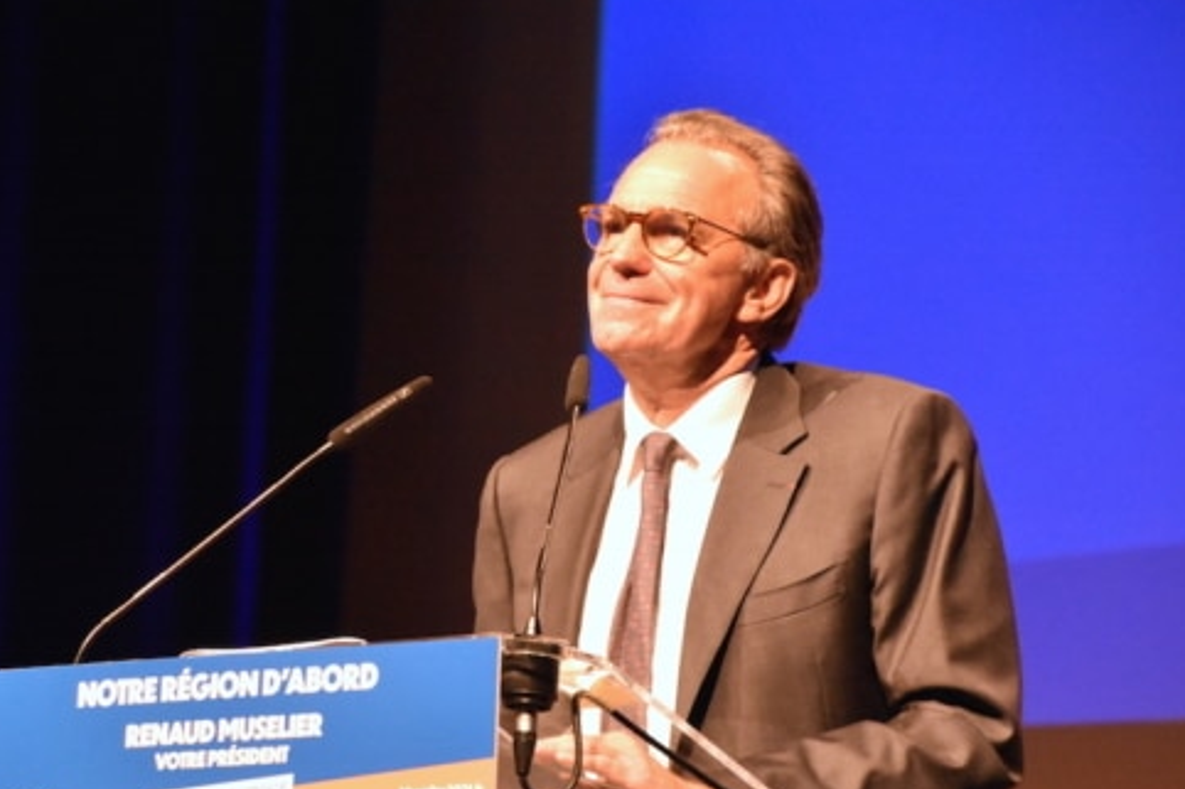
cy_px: 469
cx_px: 541
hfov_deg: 7.6
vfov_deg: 5.1
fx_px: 8904
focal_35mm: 271
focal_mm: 145
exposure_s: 1/100
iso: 6400
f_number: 6
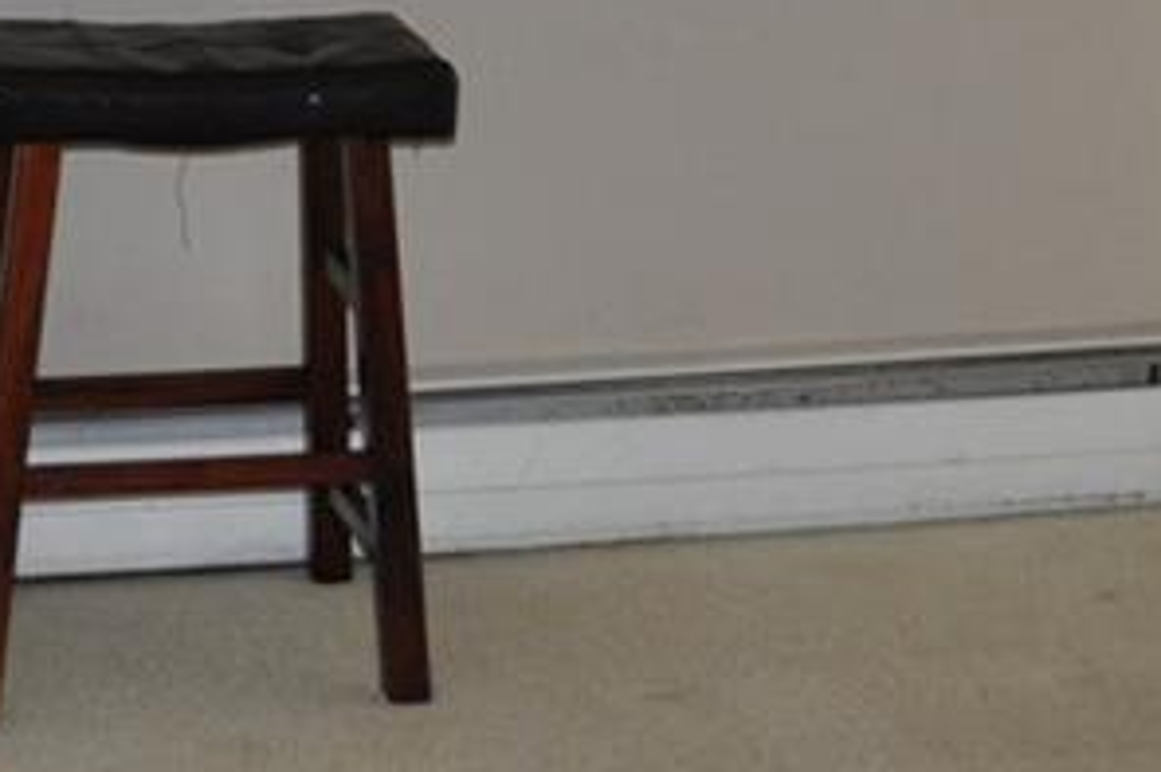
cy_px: -468
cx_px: 455
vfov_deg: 11.4
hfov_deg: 17.9
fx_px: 3674
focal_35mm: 114
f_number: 4
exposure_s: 1/60
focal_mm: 22
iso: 800
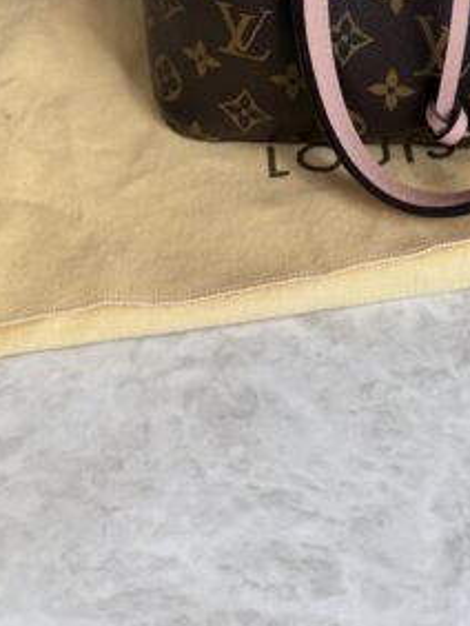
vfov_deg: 25.2
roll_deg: -1.8
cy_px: -155
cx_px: 479
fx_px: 1229
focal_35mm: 68
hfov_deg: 20.9
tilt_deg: -30.6
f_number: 1.78
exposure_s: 1/120
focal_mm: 6.76
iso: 100
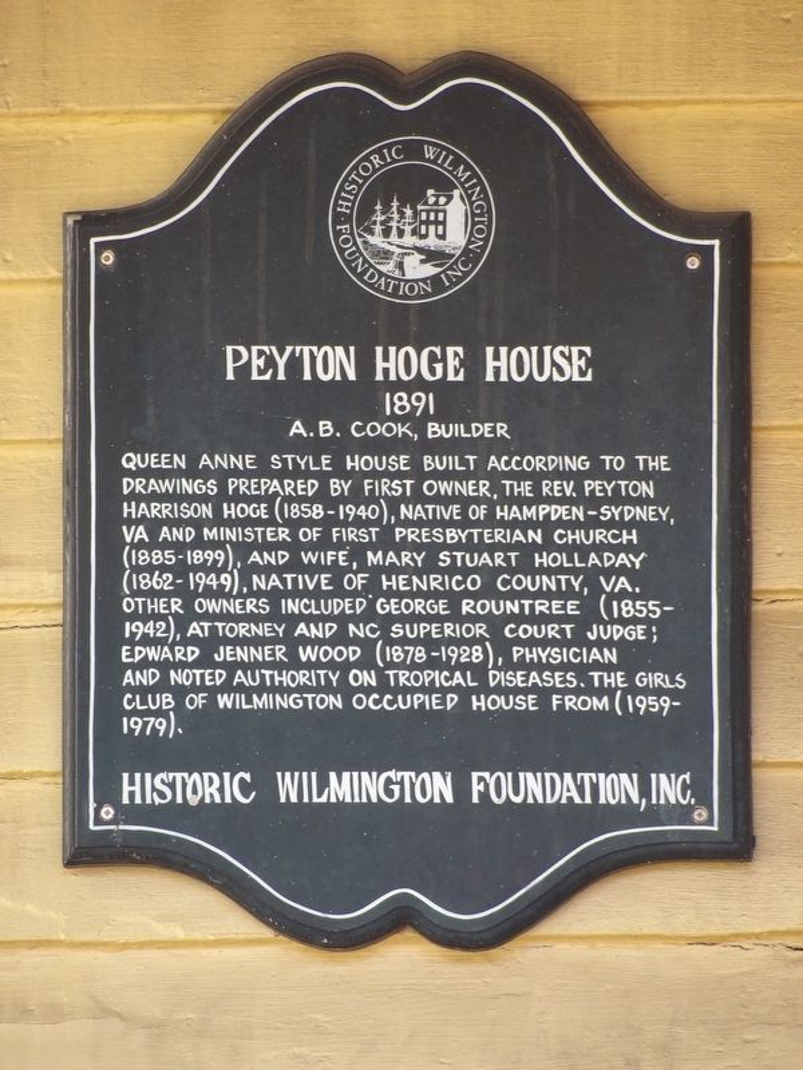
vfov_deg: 2.8
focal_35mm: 719
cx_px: 402
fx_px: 22239
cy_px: 535
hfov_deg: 2.1
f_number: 4.4
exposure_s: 1/50
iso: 241
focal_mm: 128.9
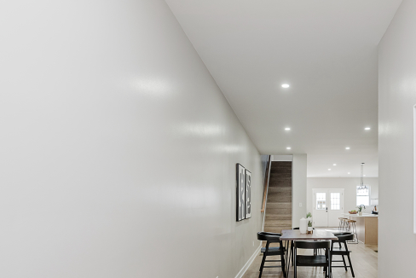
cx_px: 297
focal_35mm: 23
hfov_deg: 72.3
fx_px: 266
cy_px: 195
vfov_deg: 53.6
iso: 320
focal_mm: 15
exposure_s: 1/60
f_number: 5.6
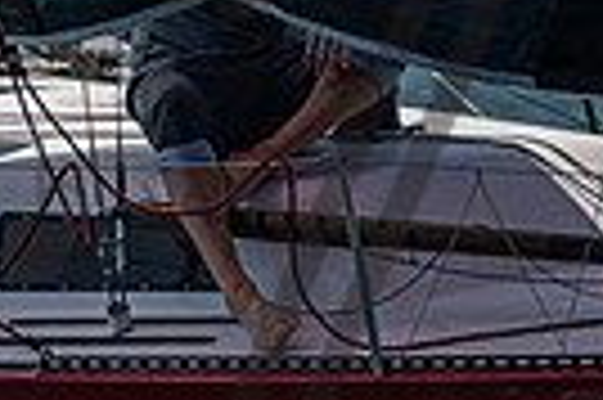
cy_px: -168
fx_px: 28440
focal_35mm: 1700
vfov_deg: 0.8
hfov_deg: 1.2
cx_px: -222
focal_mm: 330
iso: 500
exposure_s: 1/2500
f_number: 8
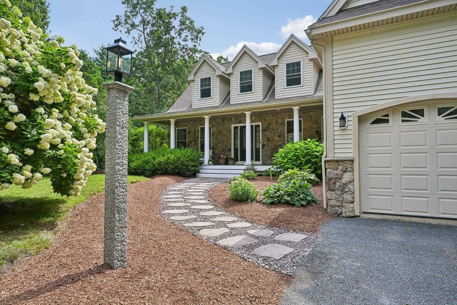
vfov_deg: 59.5
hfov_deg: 81.2
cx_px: 228
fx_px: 267
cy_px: 152
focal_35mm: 21
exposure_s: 1/400
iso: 400
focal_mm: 21
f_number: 8
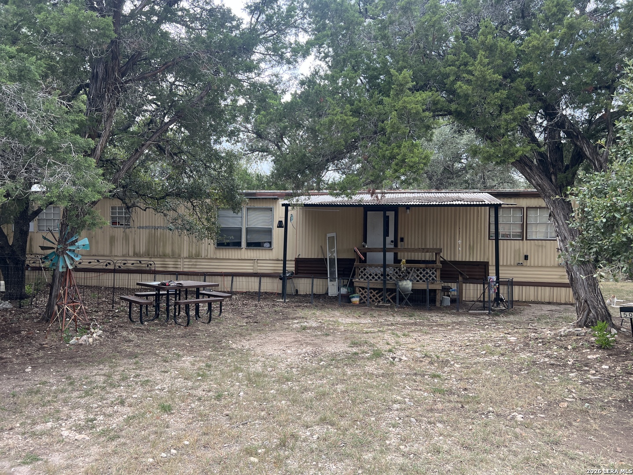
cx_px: 316
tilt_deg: -0.3
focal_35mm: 26
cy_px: 238
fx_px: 475
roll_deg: -0.7
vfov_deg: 53.1
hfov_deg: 67.3
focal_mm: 5.7
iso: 50
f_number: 1.5
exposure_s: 1/466
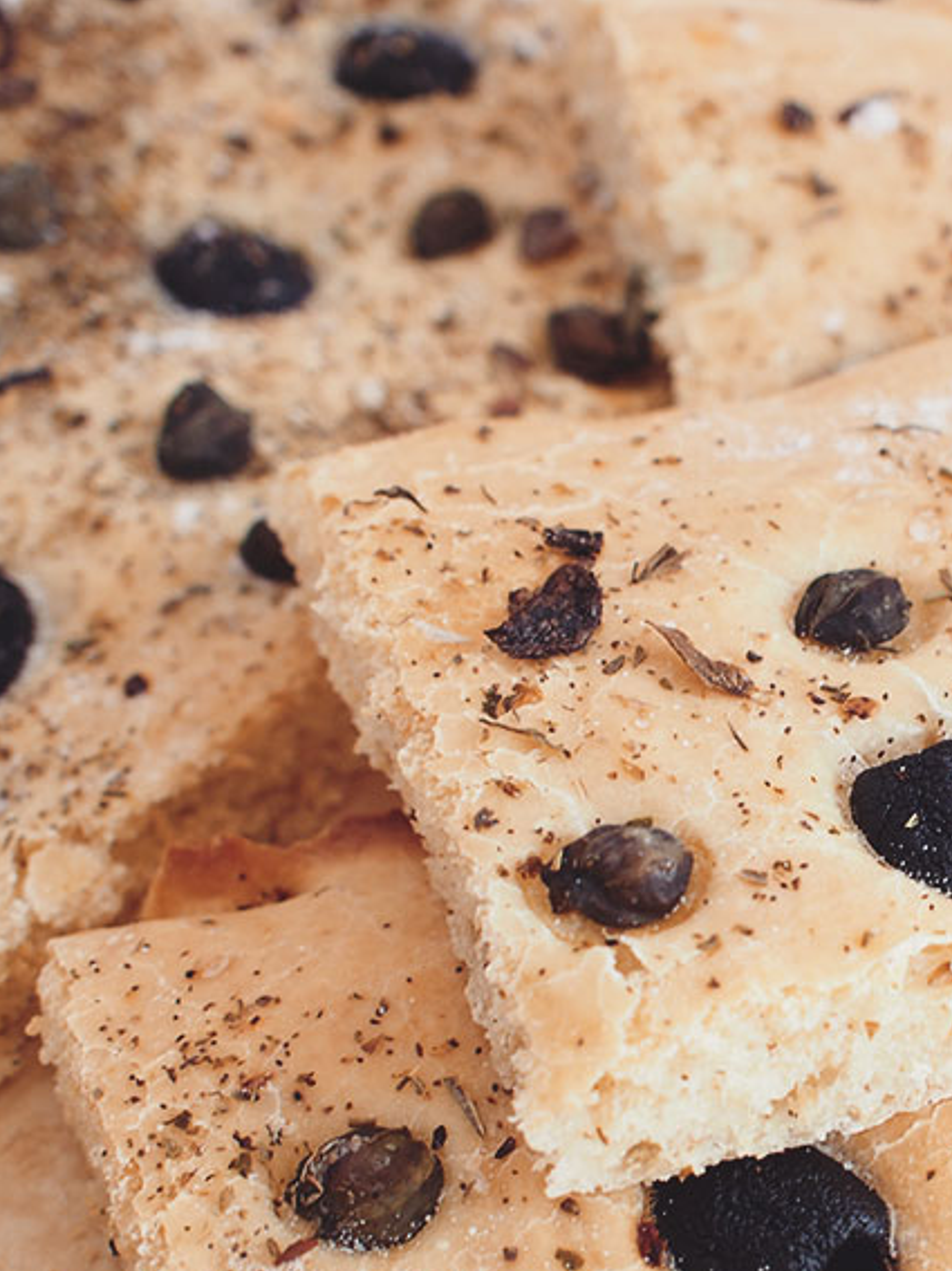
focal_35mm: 60
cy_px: 764
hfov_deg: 23.8
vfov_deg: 32.1
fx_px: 2201
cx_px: 847
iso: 200
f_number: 3.5
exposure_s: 1/125
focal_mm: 17
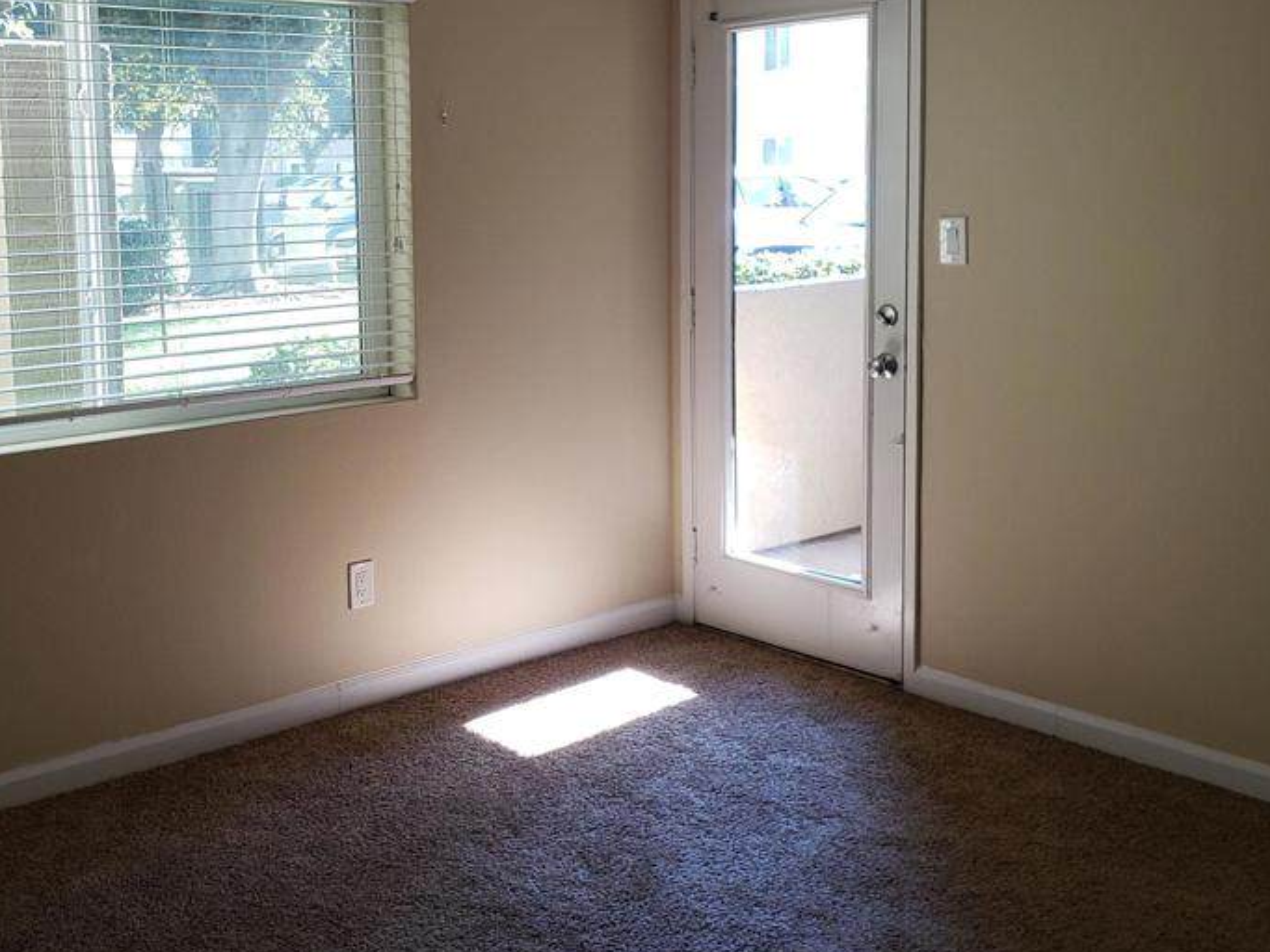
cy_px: 324
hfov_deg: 47.1
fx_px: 1431
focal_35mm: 39
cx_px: 428
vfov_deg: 36.5
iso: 125
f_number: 2.4
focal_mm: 4.3
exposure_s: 1/60
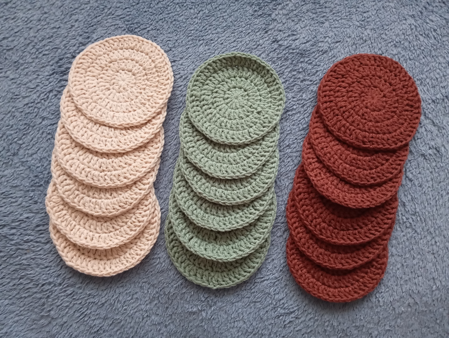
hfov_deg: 63.4
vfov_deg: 49.9
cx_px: 224
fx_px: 364
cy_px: 169
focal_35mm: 28
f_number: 1.8
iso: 3591
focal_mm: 4.22
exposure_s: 1/20
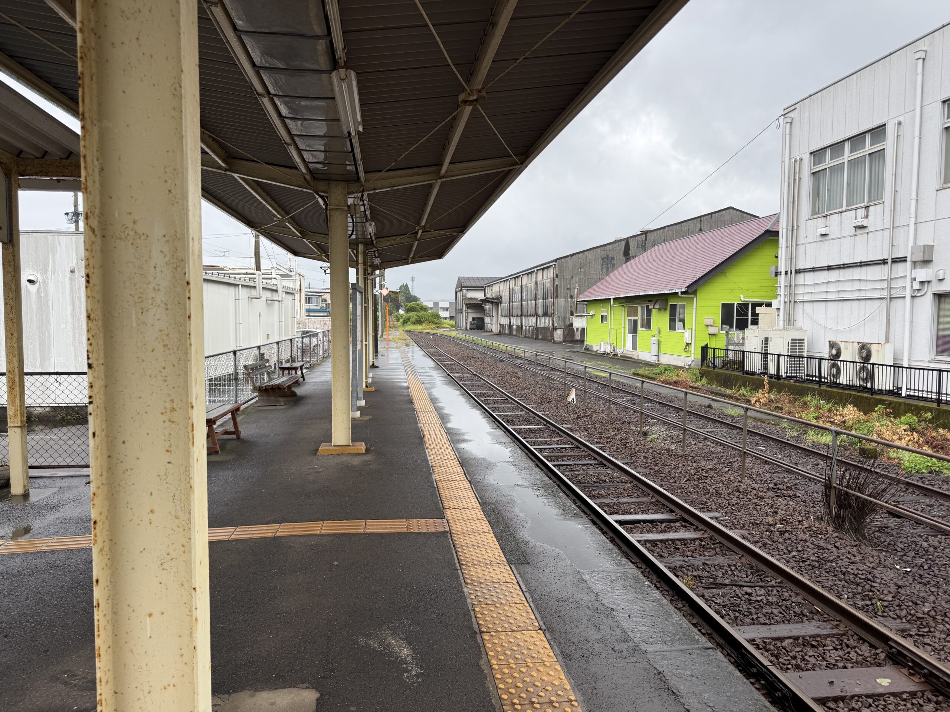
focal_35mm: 24
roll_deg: -0.8
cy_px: 356
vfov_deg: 56.8
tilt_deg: -3.1
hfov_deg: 71.6
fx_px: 659
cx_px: 475
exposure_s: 1/943
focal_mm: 6.76
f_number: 1.78
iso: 80
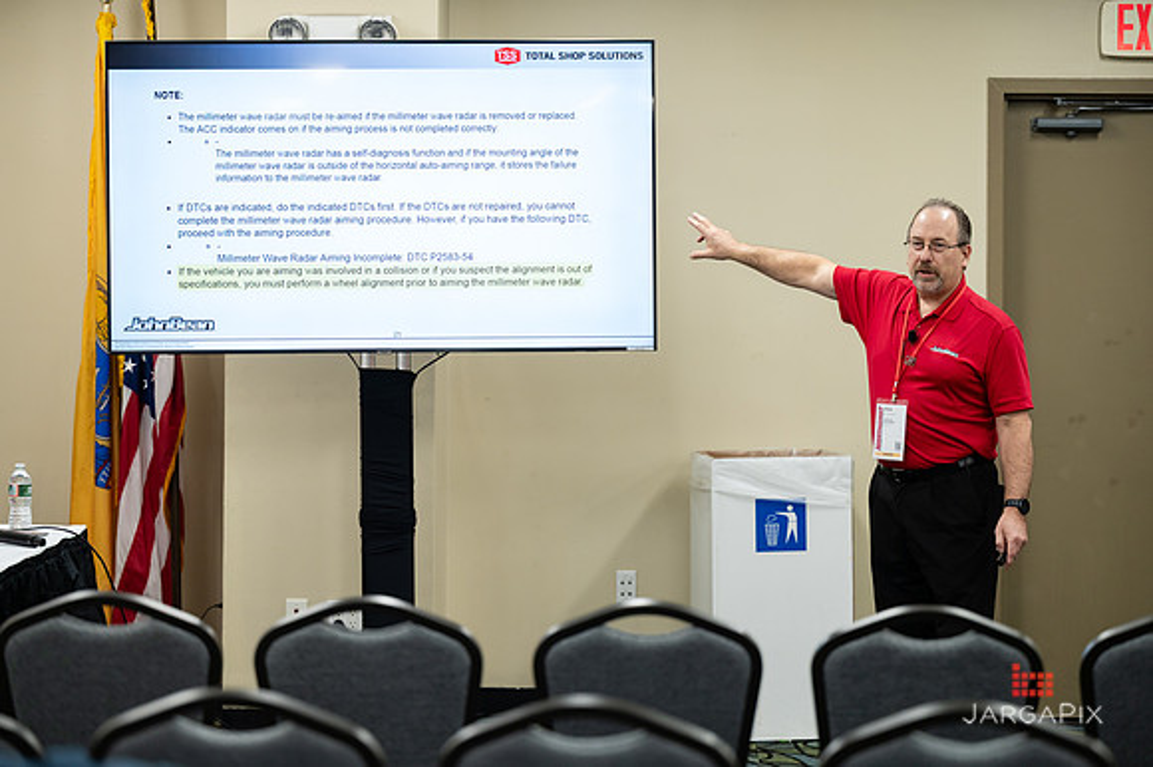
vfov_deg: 13.6
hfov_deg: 20.3
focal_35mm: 100
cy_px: 383
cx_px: 576
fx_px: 3217
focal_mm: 98
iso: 1000
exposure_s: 1/200
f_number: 3.2
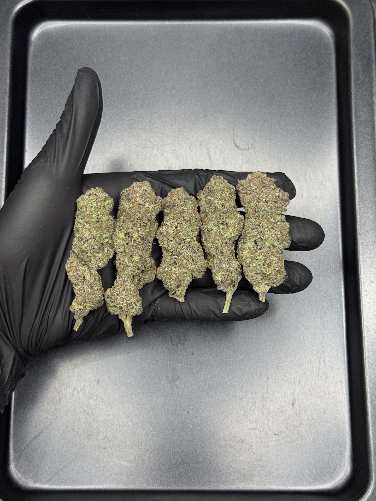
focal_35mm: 48
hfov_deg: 30.3
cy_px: 250
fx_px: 695
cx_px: 188
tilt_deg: -78.3
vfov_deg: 39.7
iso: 100
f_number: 1.78
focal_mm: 6.76
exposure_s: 1/60
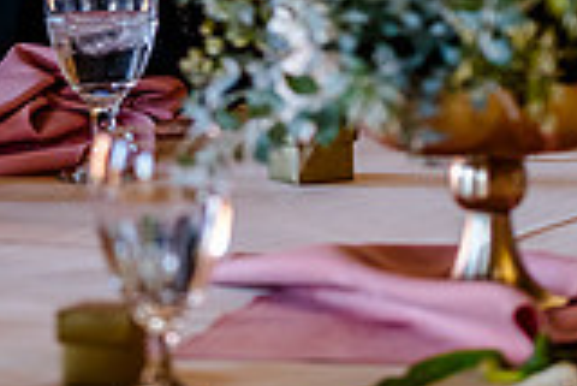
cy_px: -247
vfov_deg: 3.2
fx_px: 6962
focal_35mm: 434
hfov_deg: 4.7
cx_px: -87
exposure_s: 1/125
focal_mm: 120
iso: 1000
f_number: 2.8
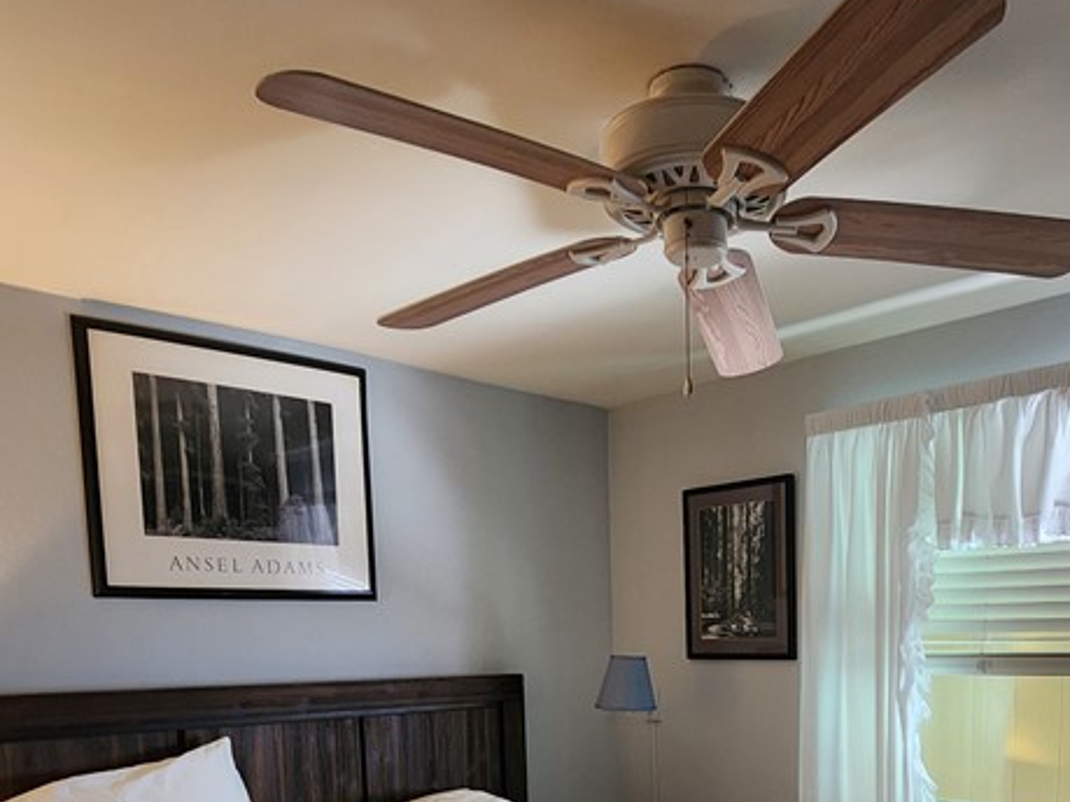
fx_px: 896
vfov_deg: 43.3
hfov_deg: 60.3
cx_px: 709
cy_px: 748
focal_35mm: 29
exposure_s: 1/40
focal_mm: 2.2
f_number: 2.2
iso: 320
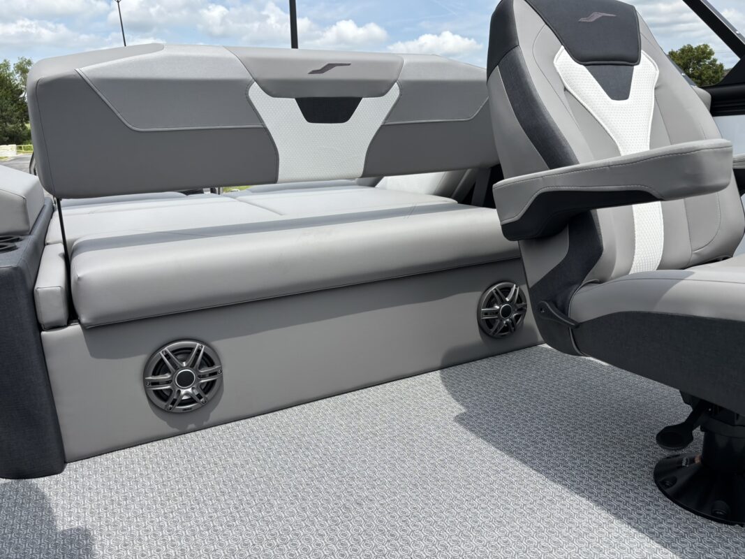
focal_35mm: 26
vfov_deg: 53.1
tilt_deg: -15.9
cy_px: 280
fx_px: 560
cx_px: 372
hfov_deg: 67.3
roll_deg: +2.5
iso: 50
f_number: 1.6
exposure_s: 1/2398
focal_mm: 5.96
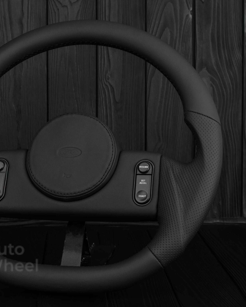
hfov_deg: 20.4
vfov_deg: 25.5
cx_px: 76
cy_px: 155
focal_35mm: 75
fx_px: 680
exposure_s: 1/125
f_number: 6.3
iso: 500
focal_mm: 35
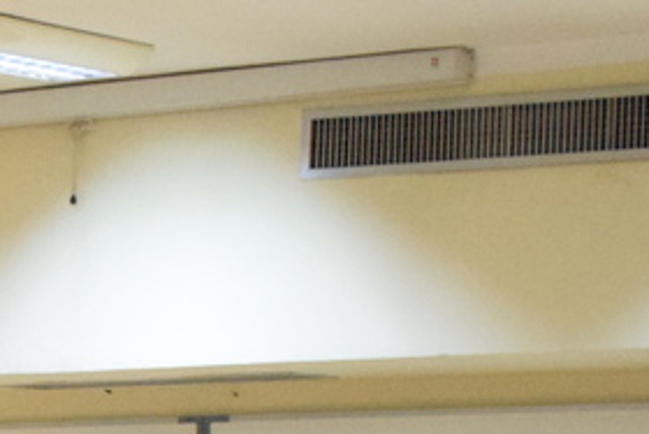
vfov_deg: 6.8
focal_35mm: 193
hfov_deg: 10.0
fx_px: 3481
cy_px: 1012
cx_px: -598
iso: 4000
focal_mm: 24
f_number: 4
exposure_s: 1/60
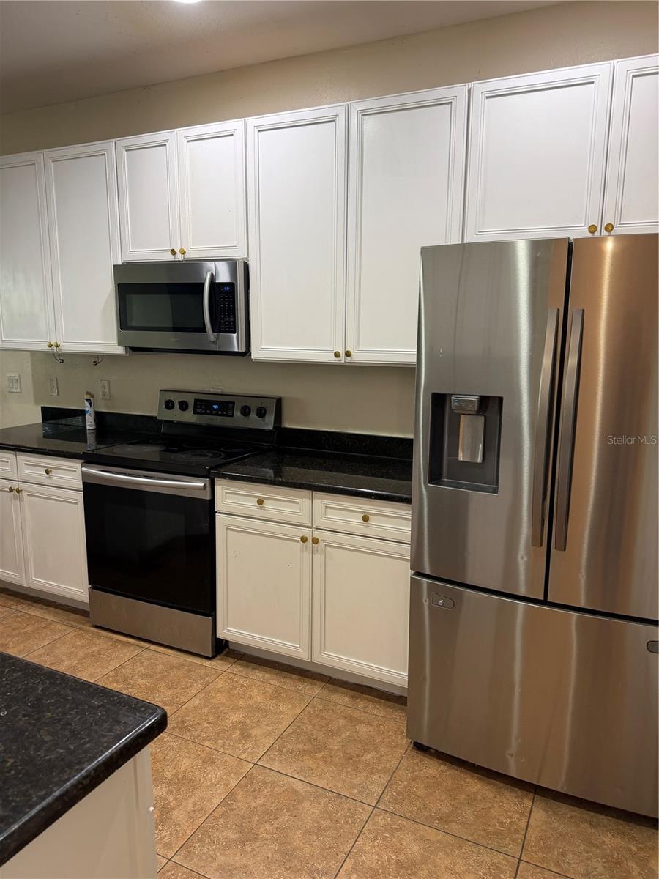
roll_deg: -0.5
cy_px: 440
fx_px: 609
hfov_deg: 56.8
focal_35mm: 24
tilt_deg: -8.9
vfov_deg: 71.6
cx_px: 330
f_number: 1.78
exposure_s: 1/60
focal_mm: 6.76
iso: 125
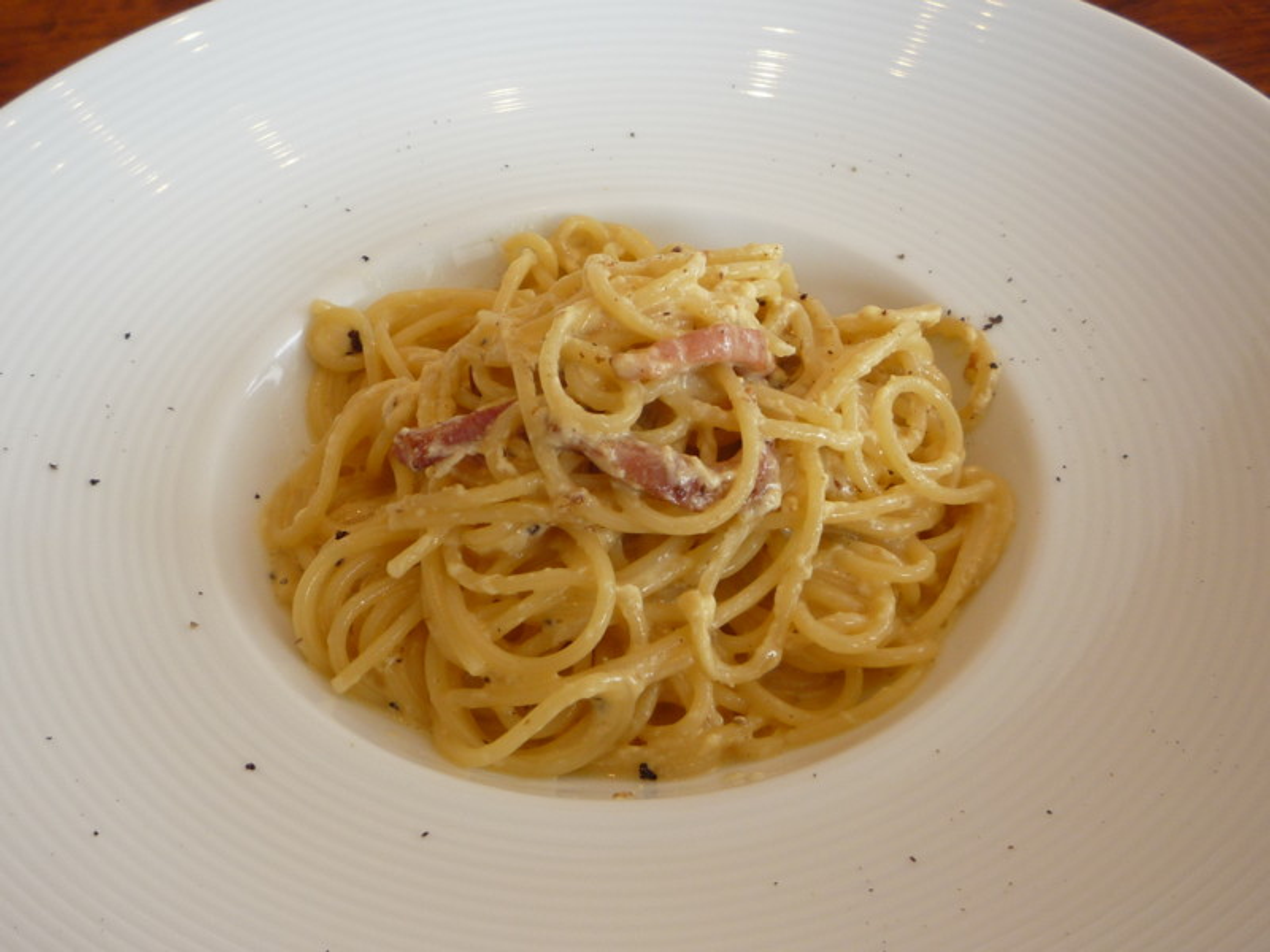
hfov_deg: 45.8
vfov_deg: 35.1
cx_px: 635
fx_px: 1504
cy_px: 476
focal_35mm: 41
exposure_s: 1/80
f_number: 3.3
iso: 100
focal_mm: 5.2
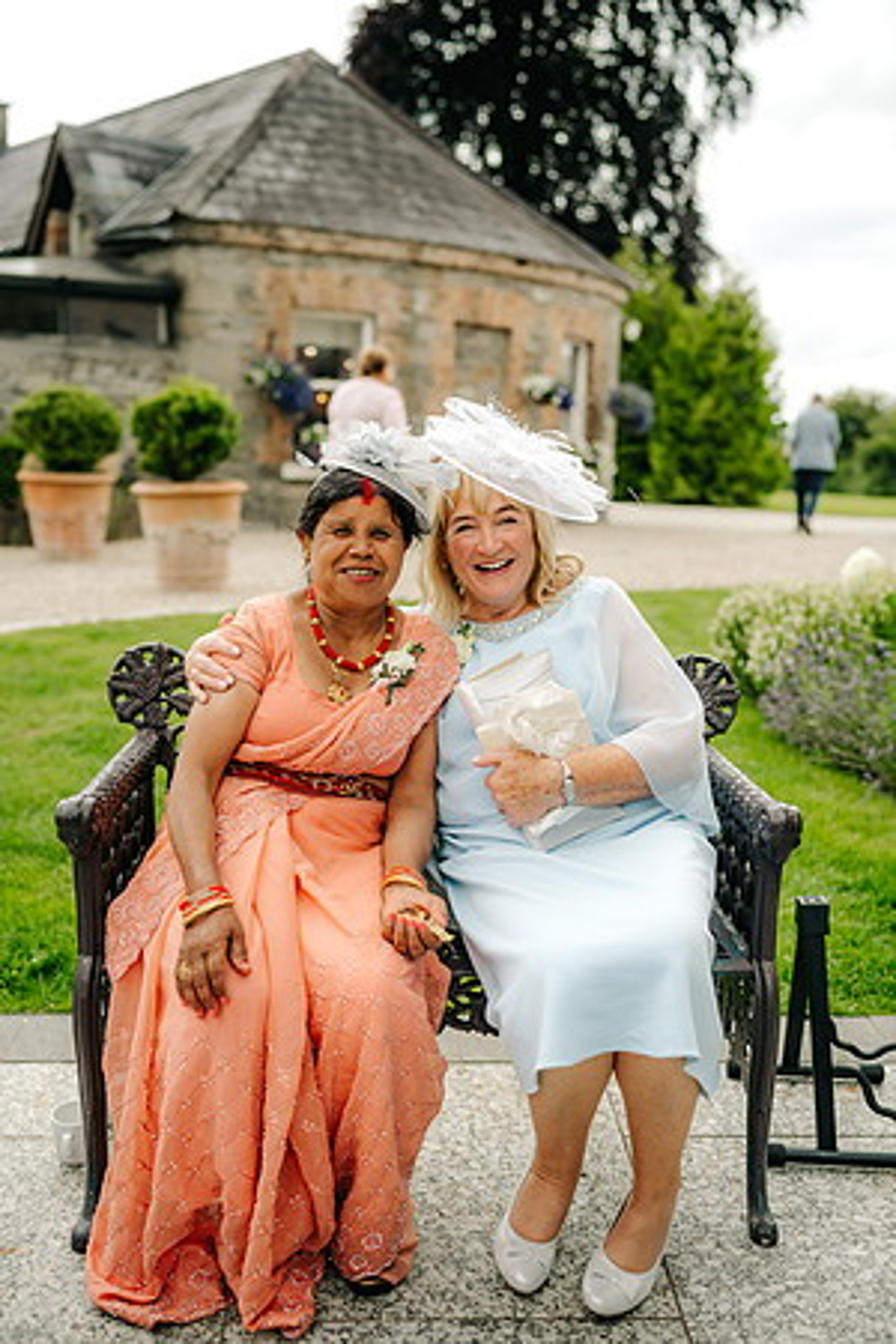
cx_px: 448
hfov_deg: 37.9
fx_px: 1307
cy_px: 672
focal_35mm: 35
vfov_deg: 54.4
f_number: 2
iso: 100
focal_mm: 35
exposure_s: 1/1000
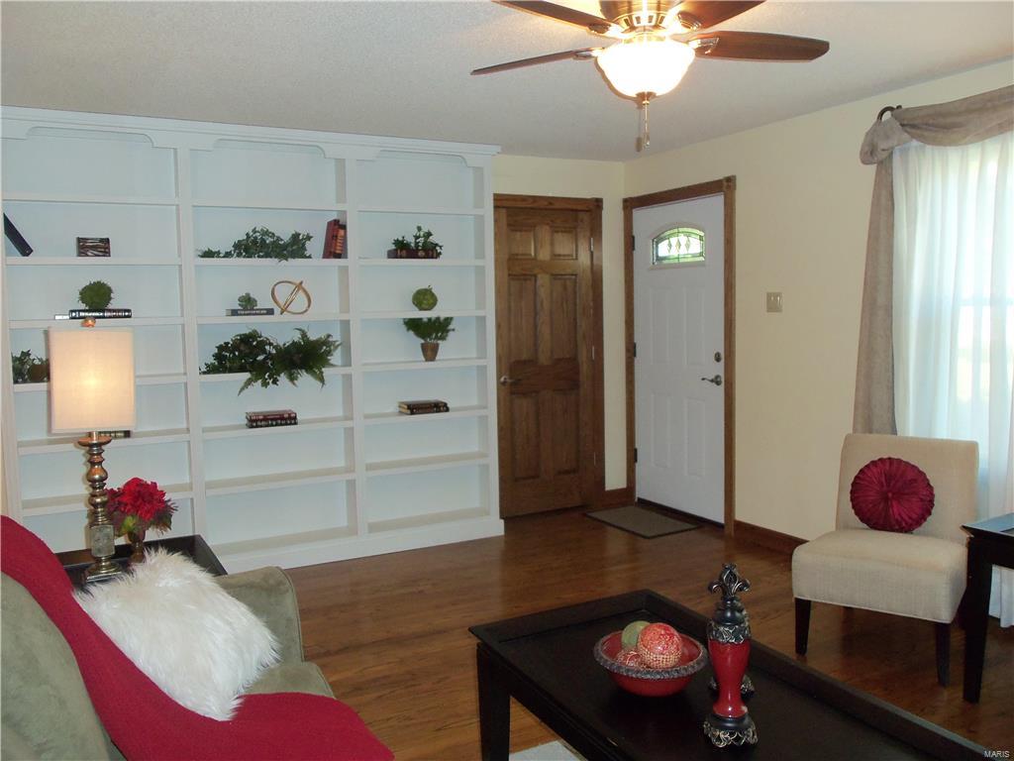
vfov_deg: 48.2
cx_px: 507
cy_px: 380
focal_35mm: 29
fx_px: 849
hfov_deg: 61.7
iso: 160
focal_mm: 5.2
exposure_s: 1/30
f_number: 3.4
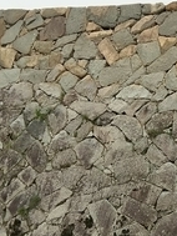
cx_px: 216
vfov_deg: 17.9
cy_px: 119
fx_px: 749
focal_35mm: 110
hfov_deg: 13.1
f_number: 1.8
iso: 125
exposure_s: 1/4364
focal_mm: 4.58
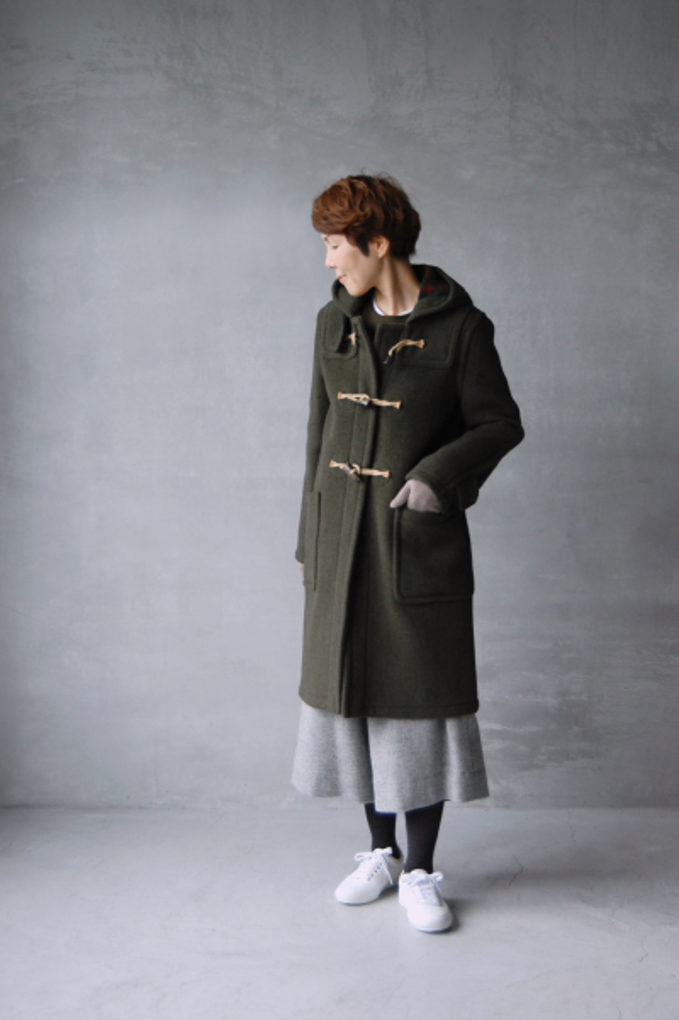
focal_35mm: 48
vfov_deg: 41.1
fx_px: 1359
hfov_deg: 28.0
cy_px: 510
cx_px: 340
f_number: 4.5
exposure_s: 1/80
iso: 400
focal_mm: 32
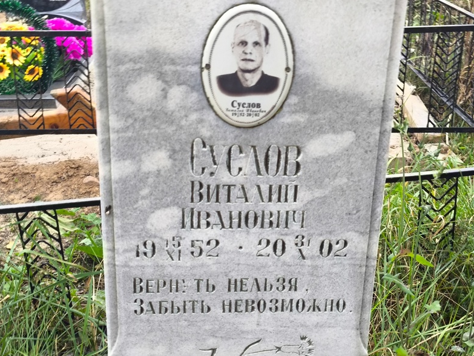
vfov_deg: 28.6
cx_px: 234
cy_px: 179
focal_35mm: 51
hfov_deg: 37.5
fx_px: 699
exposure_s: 1/60
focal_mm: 4.71
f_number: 1.7
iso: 64
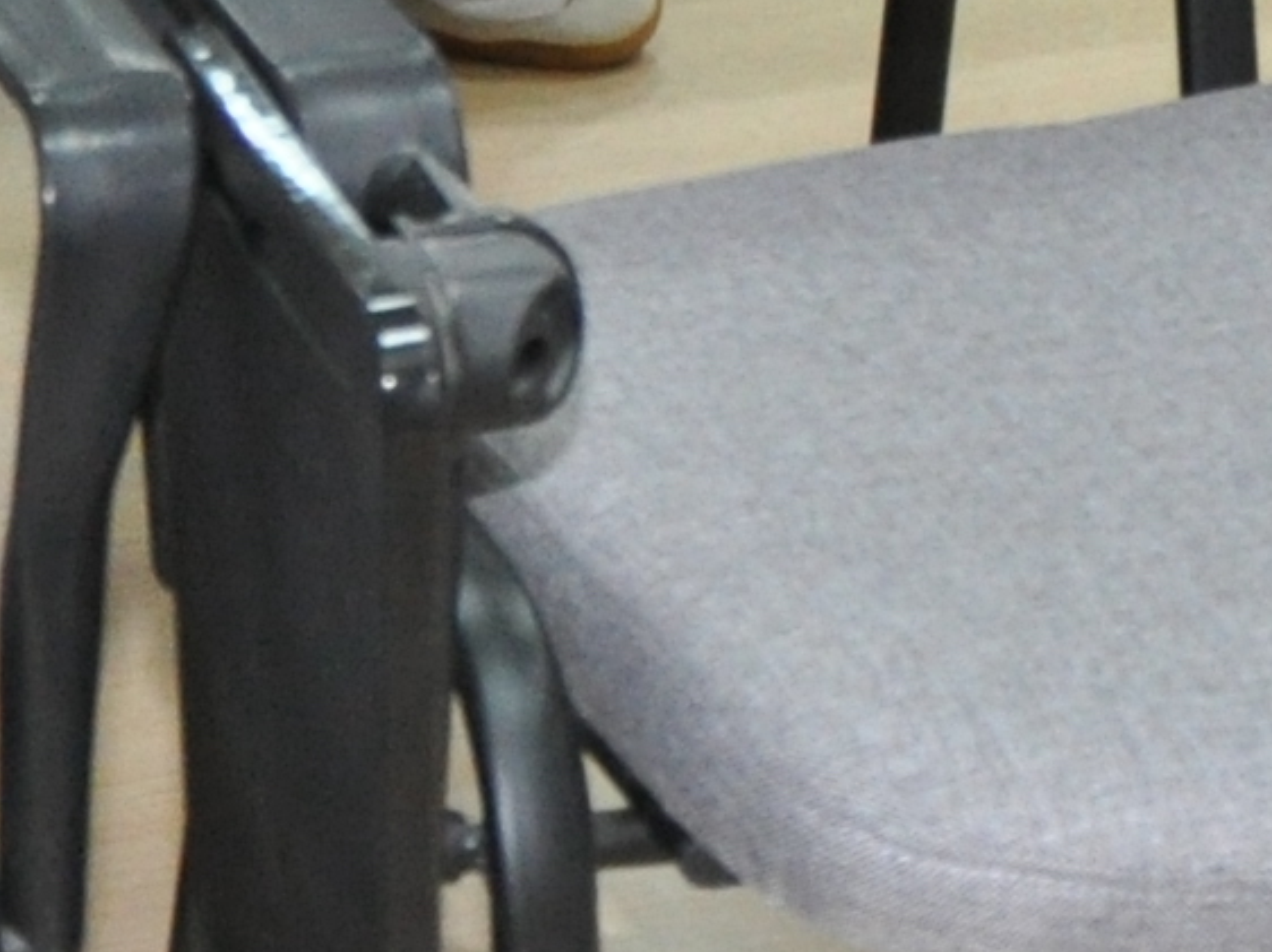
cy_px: -2128
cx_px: 670
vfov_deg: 5.2
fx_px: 9697
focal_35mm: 264
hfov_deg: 7.5
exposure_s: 1/60
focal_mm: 24
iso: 800
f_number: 4
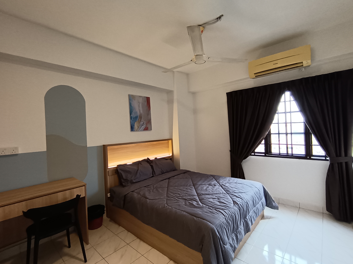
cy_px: 132
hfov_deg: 91.0
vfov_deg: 74.7
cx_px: 176
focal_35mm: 17
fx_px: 173
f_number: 2.2
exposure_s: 1/50
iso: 338
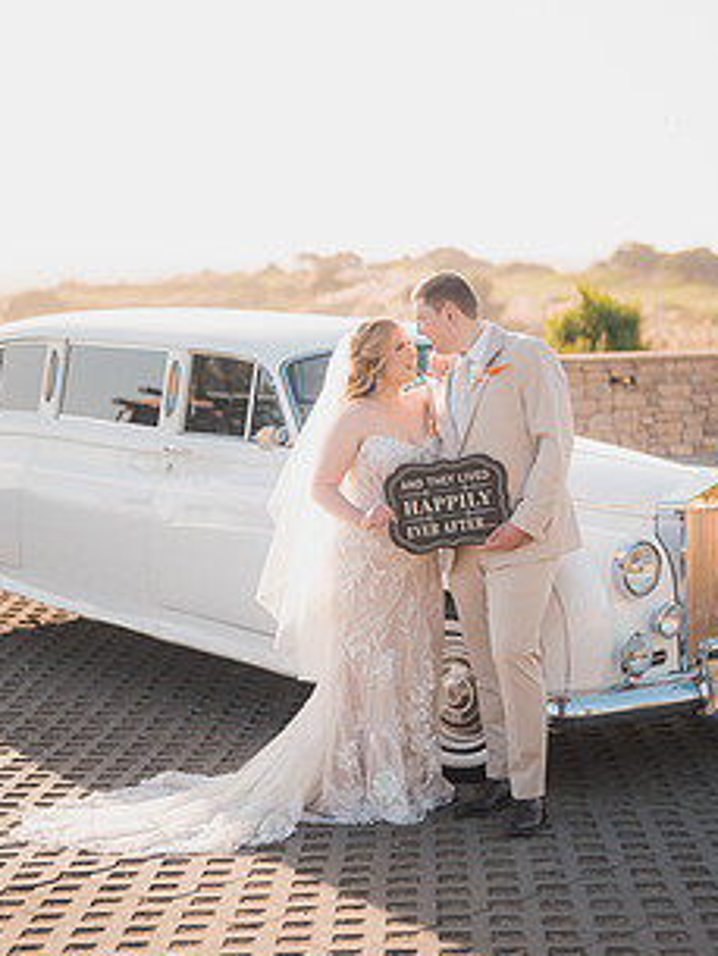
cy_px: 445
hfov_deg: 20.7
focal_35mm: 71
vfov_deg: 27.4
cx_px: 408
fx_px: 1962
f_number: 1.2
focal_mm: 50
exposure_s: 1/5000
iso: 200
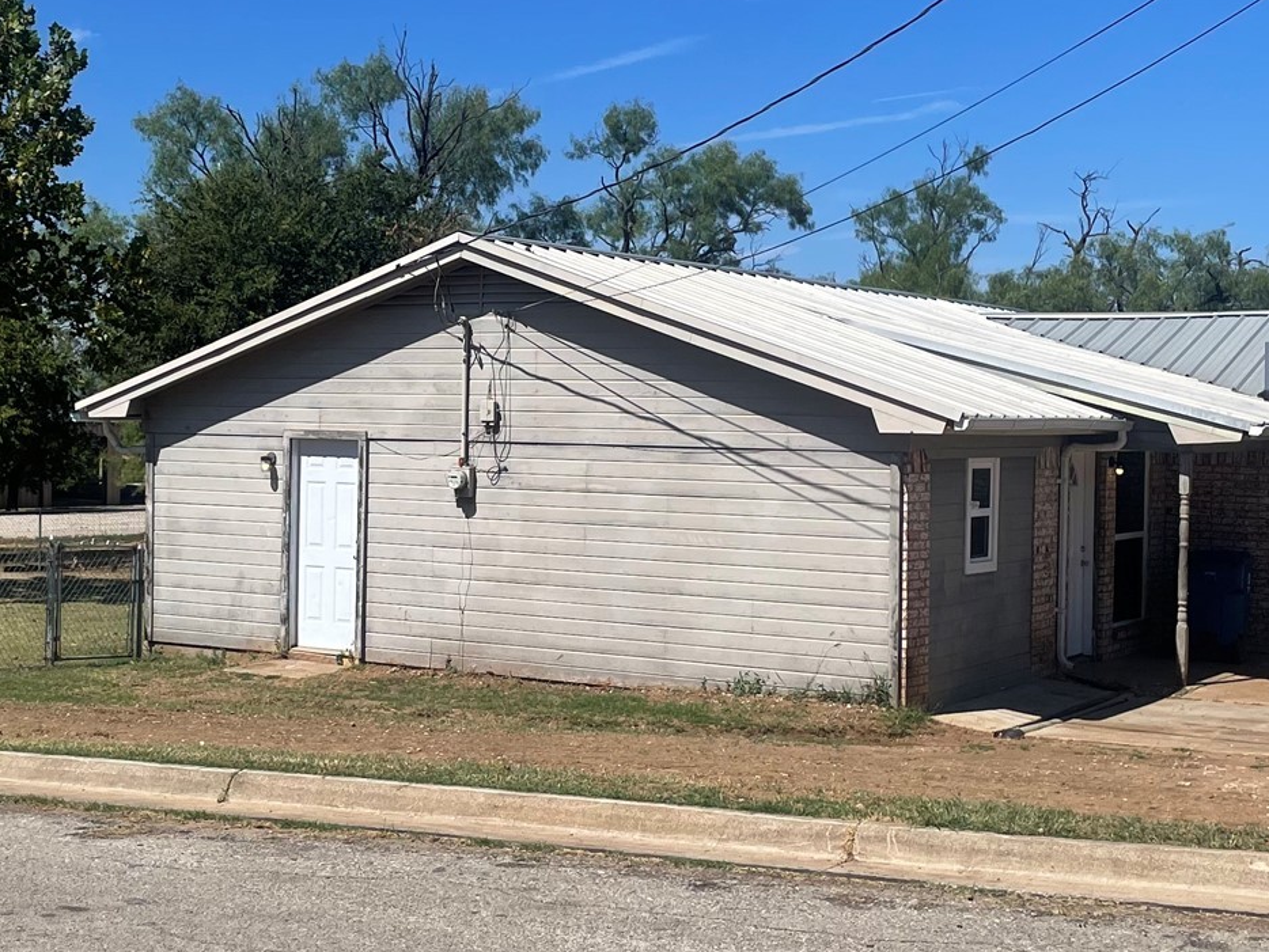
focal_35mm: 57
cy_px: 490
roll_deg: -0.8
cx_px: 455
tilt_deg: -1.5
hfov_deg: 33.6
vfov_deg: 25.7
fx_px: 2090
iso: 32
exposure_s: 1/5556
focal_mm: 4.2
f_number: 1.6
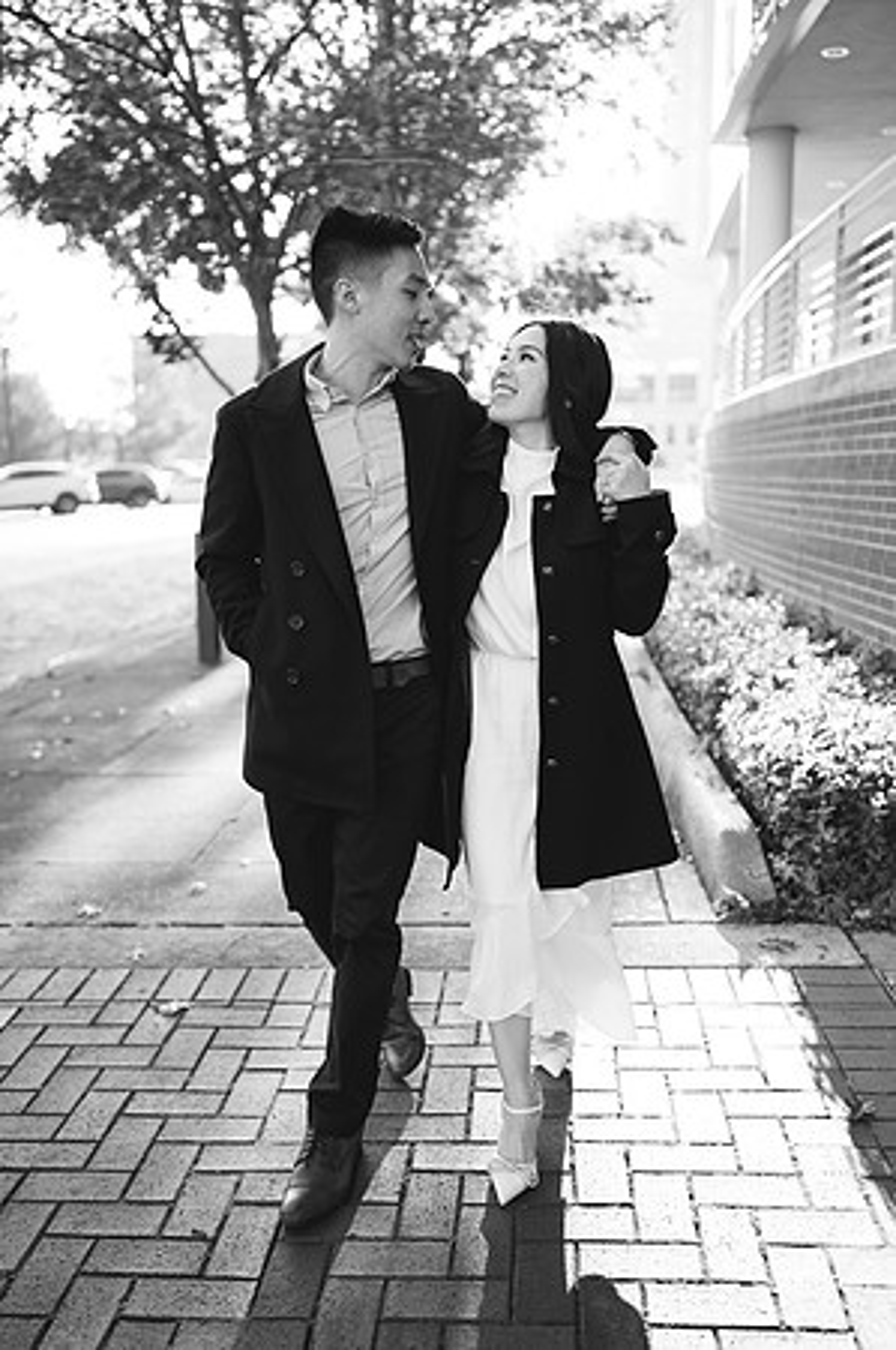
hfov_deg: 37.8
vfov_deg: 54.5
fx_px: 1310
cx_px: 448
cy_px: 675
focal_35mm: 35
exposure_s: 1/1250
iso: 500
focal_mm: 35
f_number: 1.8
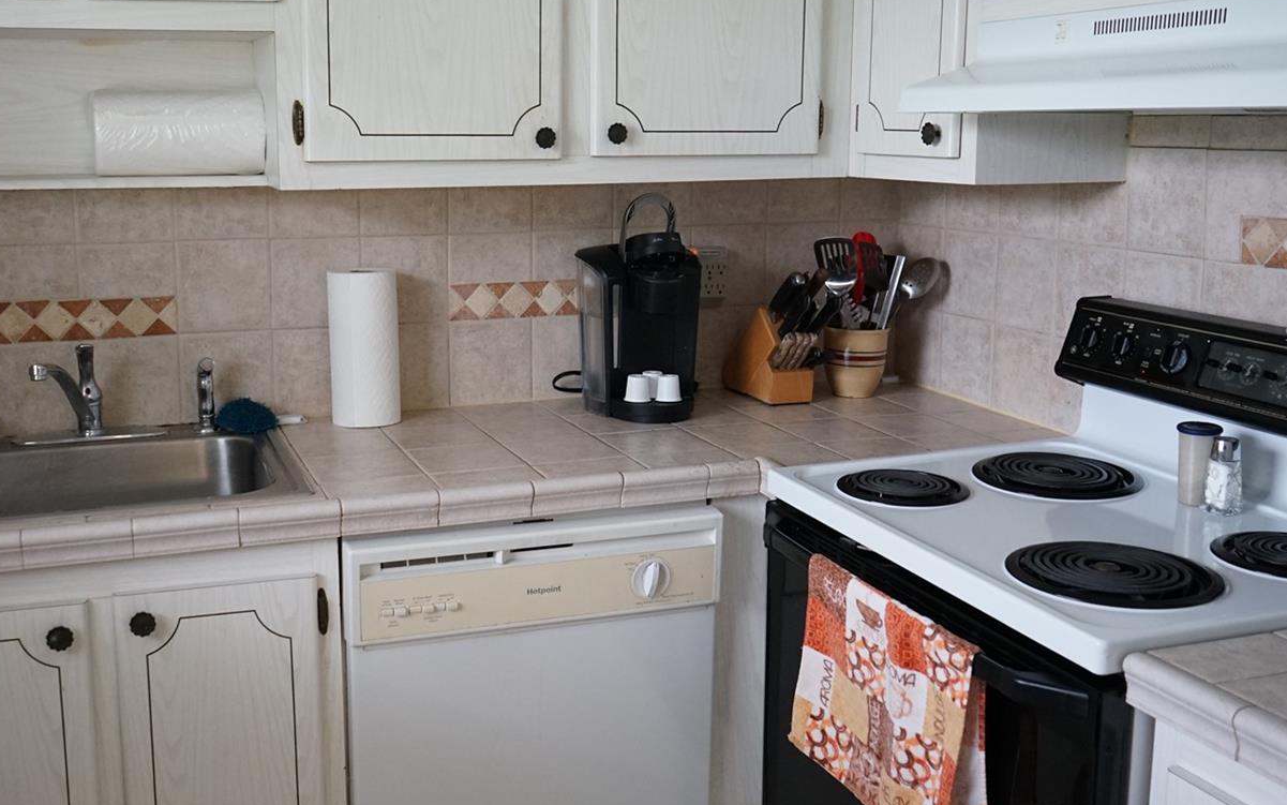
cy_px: 334
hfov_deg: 51.2
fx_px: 1333
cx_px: 523
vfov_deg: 33.5
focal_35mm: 38
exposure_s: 1/60
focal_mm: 28
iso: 2000
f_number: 5.6
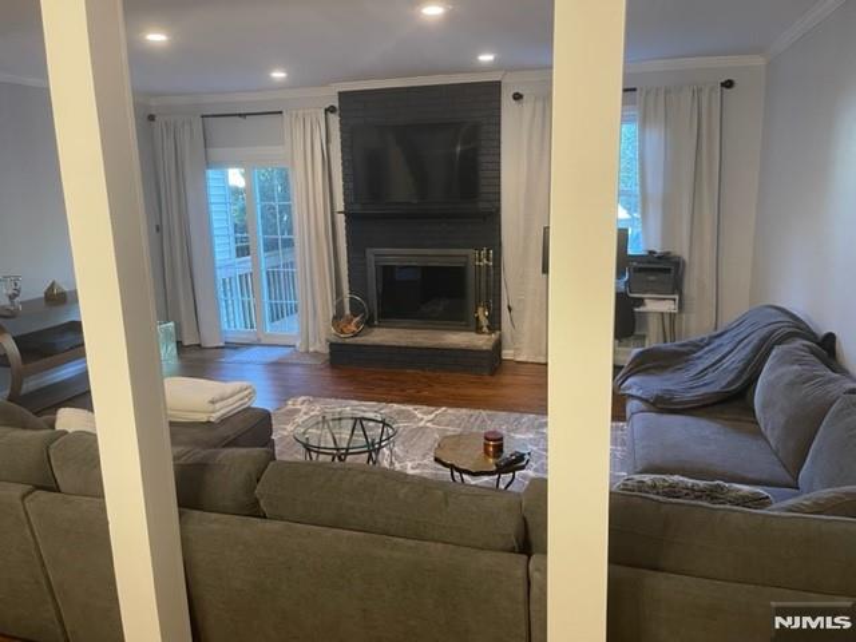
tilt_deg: -11.6
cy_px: 321
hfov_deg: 67.3
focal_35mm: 26
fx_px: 643
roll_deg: +1.5
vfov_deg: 53.1
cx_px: 428
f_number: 1.6
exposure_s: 1/60
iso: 200
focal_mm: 5.1
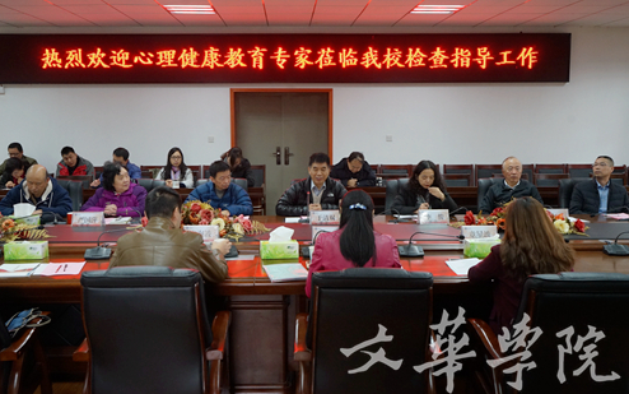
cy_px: 188
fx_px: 566
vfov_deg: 38.3
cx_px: 313
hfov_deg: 58.1
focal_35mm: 33
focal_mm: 32
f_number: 7.1
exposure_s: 1/50
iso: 2000
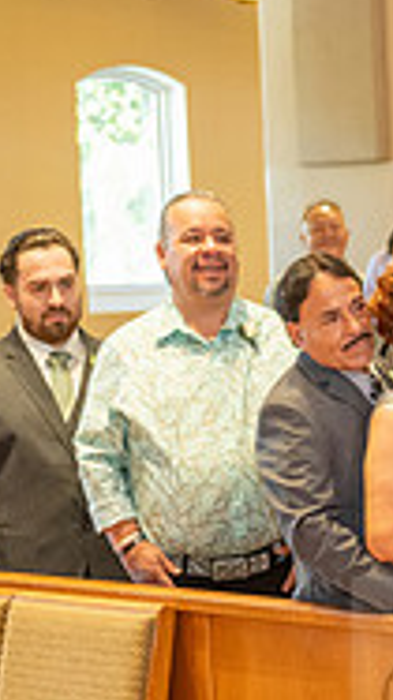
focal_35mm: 146
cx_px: 677
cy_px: 664
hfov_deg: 8.0
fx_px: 2708
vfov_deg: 14.5
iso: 1600
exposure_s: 1/160
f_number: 2.8
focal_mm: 45
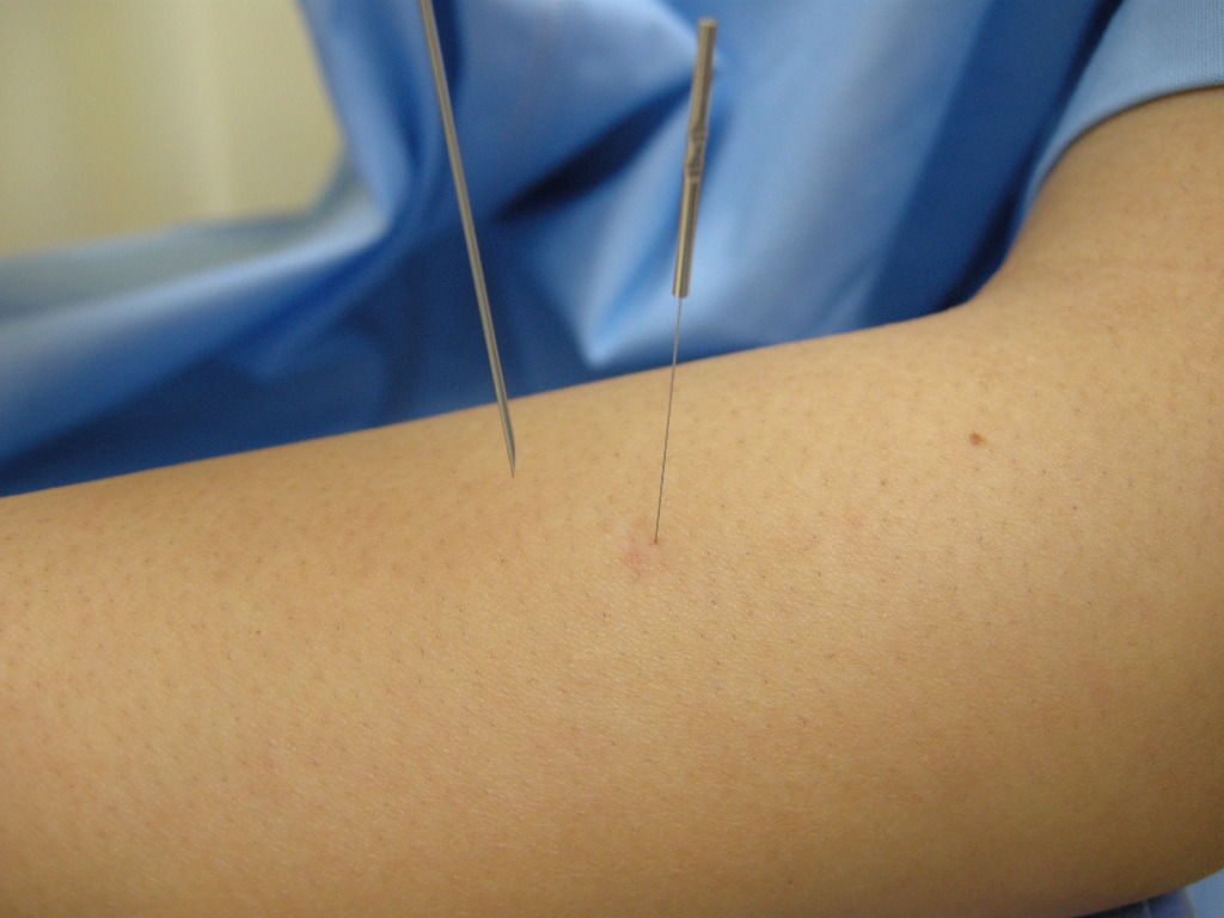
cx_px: 612
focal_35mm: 35
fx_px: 1238
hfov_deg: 52.6
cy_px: 459
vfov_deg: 40.7
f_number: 2.7
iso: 211
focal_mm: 7.5
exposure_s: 1/53.1
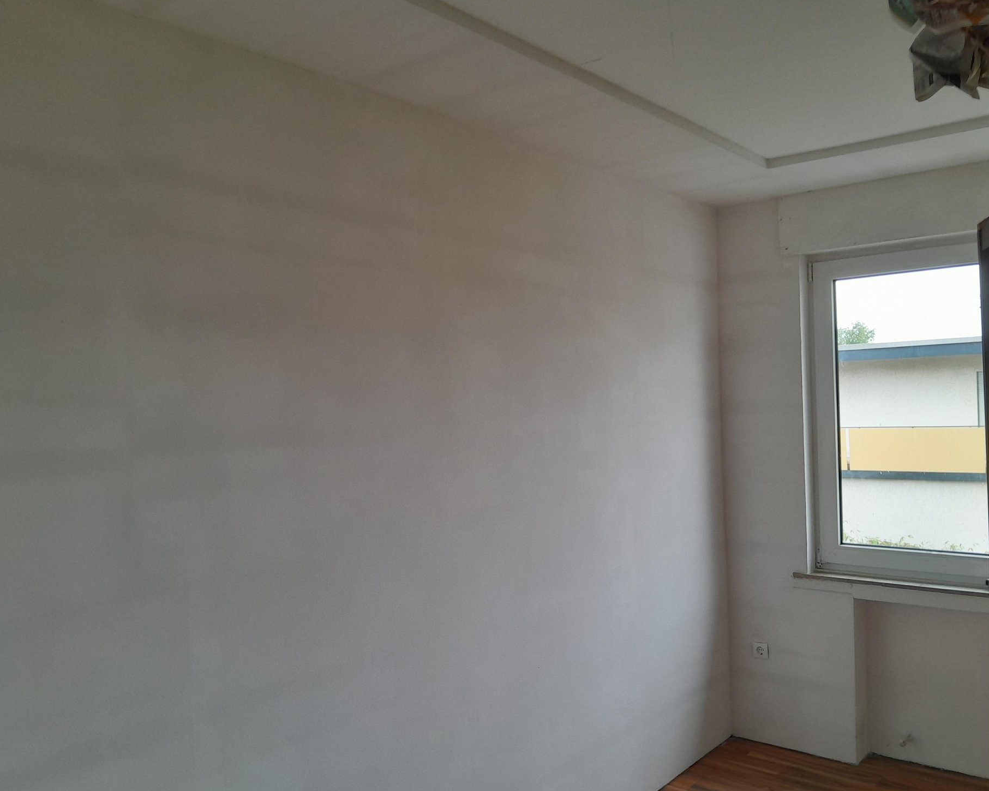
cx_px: 488
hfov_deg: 62.2
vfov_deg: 51.5
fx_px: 819
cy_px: 406
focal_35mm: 28
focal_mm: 3.98
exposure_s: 1/50
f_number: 1.8
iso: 125
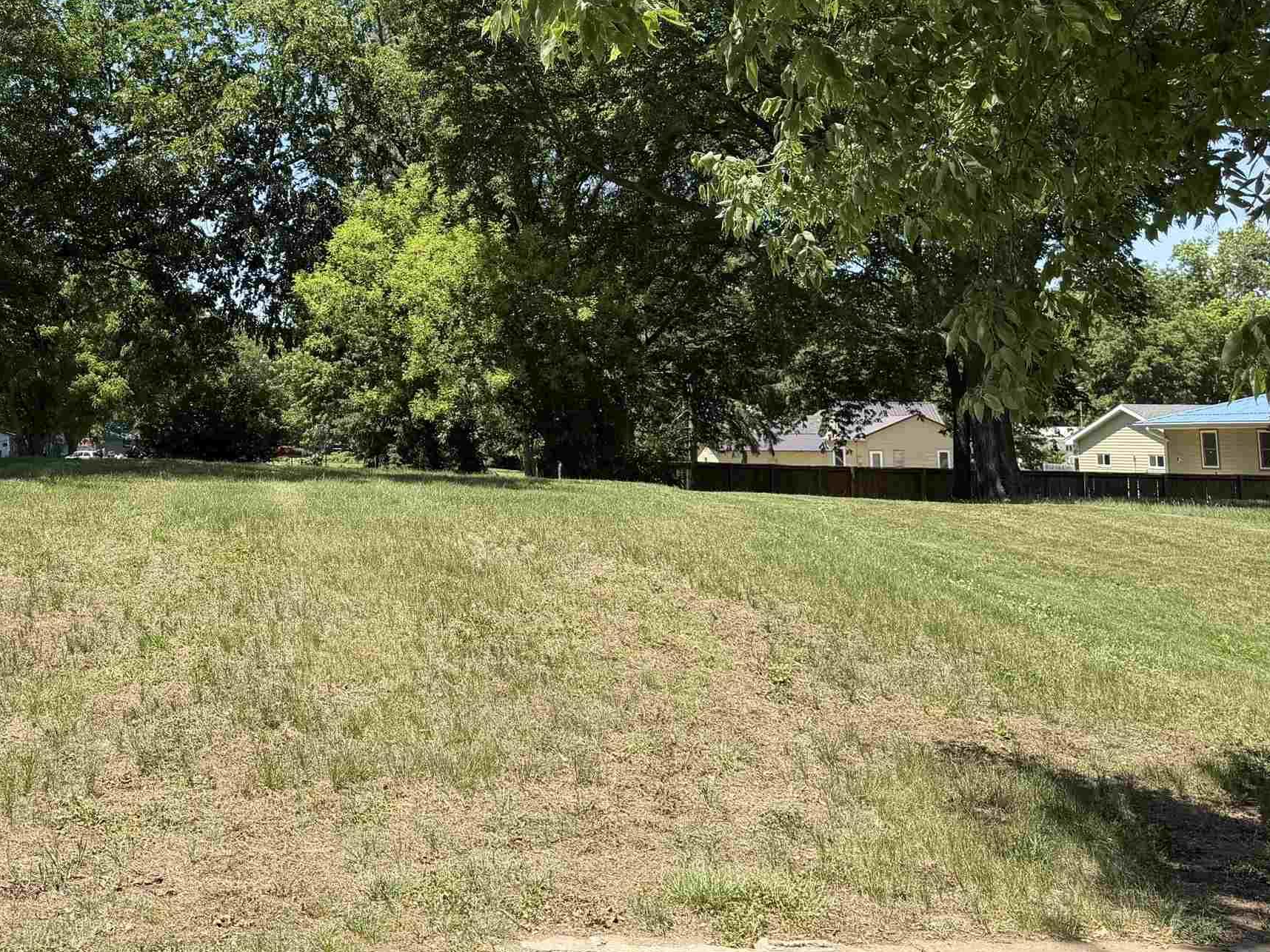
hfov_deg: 42.1
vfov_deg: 32.8
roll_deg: -0.4
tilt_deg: +7.3
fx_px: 1577
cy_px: 221
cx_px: 271
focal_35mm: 43
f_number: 1.78
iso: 80
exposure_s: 1/1901
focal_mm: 6.76
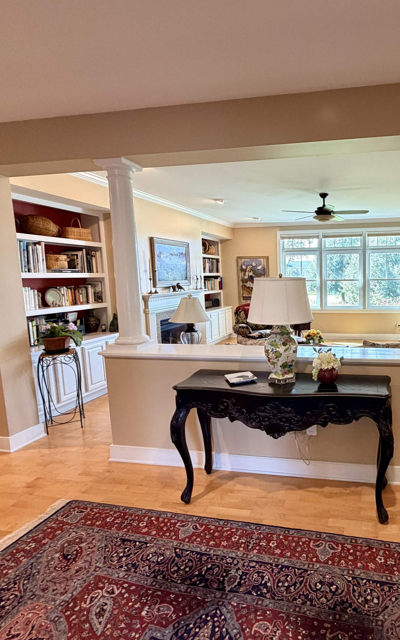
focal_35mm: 20
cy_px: 318
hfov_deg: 55.7
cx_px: 316
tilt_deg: -6.6
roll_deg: -0.6
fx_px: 349
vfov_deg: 85.1
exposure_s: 1/60
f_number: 2.2
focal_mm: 2.22
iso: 200
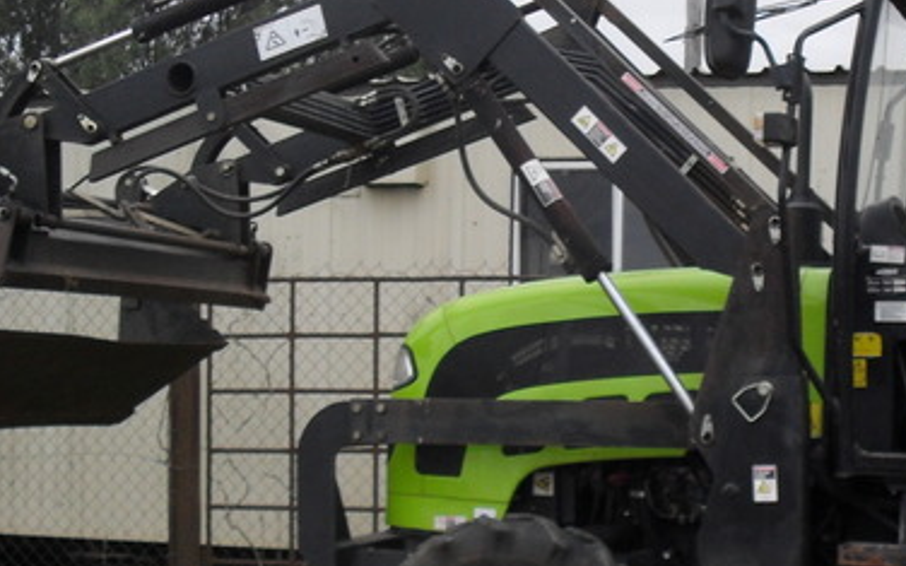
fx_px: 1951
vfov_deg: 16.5
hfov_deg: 25.7
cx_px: 708
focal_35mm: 79
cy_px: 381
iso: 100
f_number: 3.2
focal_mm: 6.3
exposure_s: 1/60
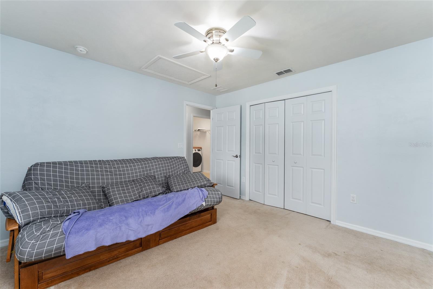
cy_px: 144
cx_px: 216
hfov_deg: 104.3
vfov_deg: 81.2
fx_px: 168
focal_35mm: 14
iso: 1250
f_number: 7.1
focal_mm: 14
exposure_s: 1/30
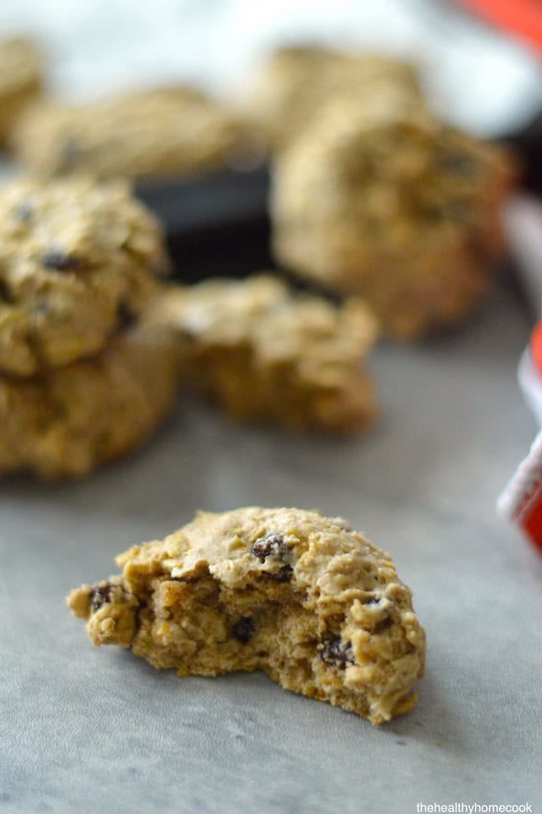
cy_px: 405
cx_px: 269
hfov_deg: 17.9
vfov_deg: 26.7
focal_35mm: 76
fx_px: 1717
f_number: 2
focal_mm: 50
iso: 1800
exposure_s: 1/500
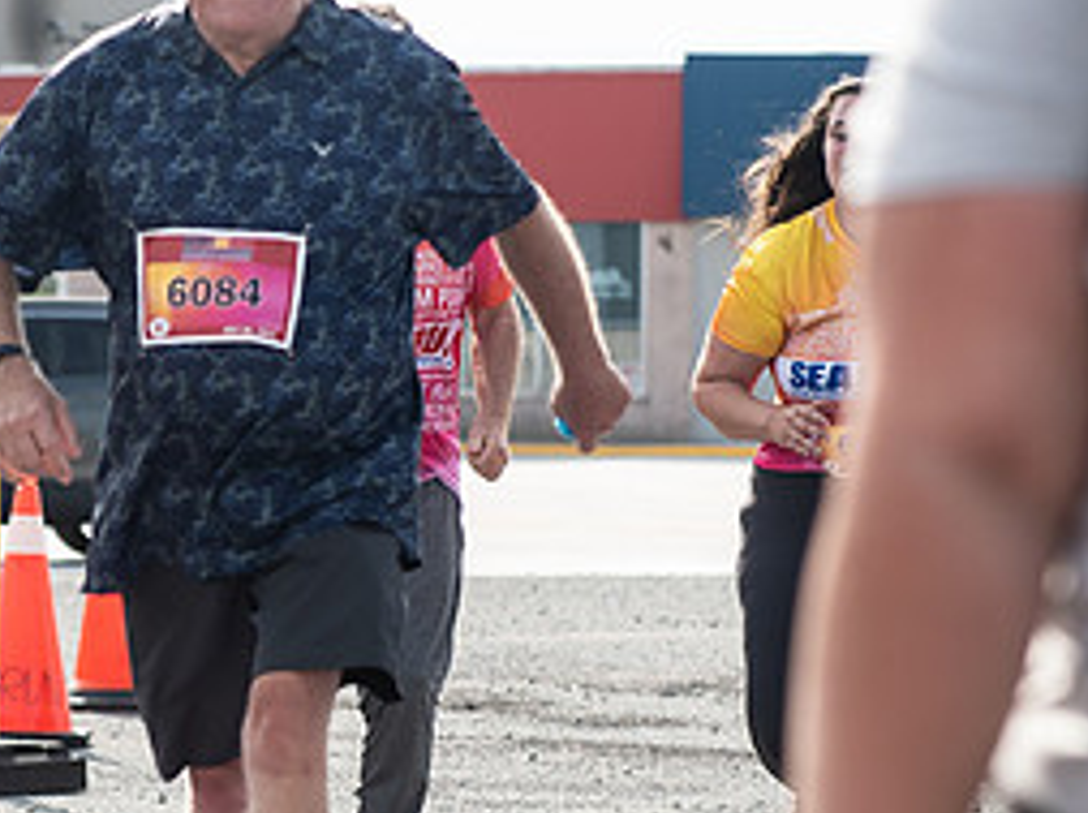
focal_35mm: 273
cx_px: -95
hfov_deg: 7.2
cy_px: 383
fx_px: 8568
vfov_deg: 5.4
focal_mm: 78
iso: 250
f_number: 4.5
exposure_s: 1/2000
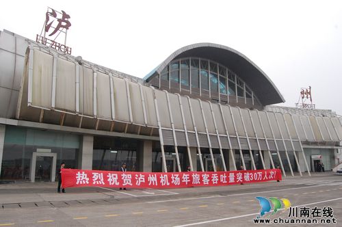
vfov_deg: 47.8
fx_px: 256
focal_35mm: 27
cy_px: 114
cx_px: 171
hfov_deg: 67.4
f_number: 10
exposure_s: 1/400
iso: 800
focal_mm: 18
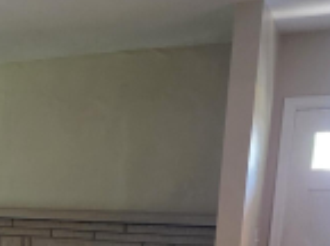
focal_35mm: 60
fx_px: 571
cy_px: 321
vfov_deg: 21.9
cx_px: 1
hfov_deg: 30.1
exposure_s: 1/60
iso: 500
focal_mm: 2.2
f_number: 1.9
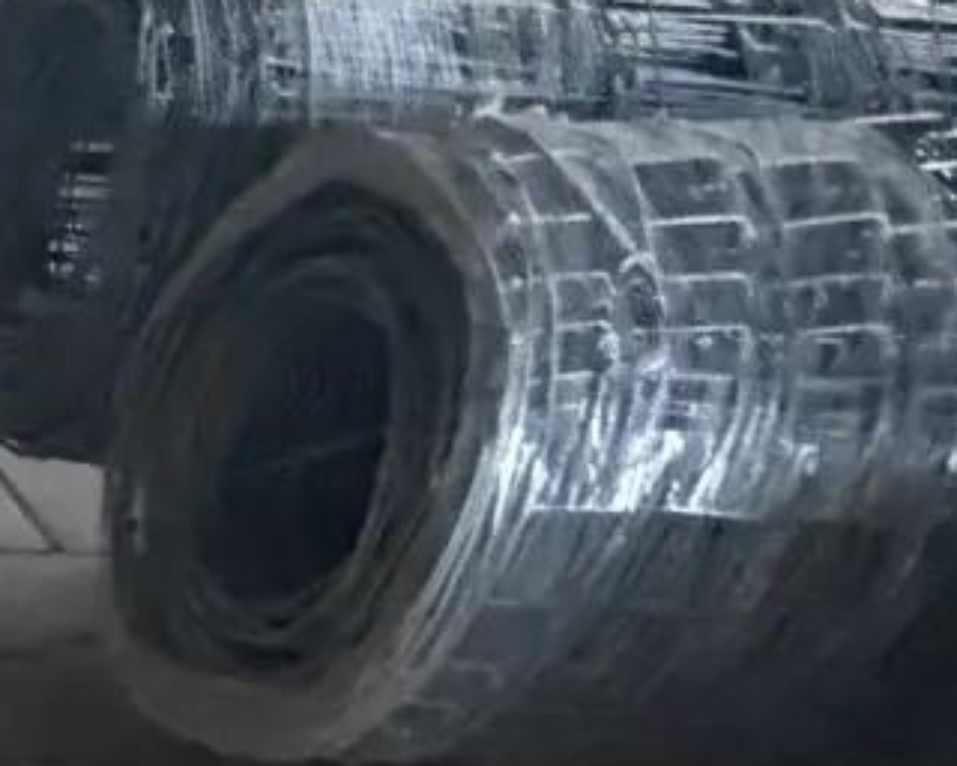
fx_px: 2323
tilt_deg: -39.2
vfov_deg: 17.2
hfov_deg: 15.4
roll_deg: -0.6
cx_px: -1226
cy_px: 1086
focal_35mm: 82
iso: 500
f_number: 2.2
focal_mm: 2.22
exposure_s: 1/60
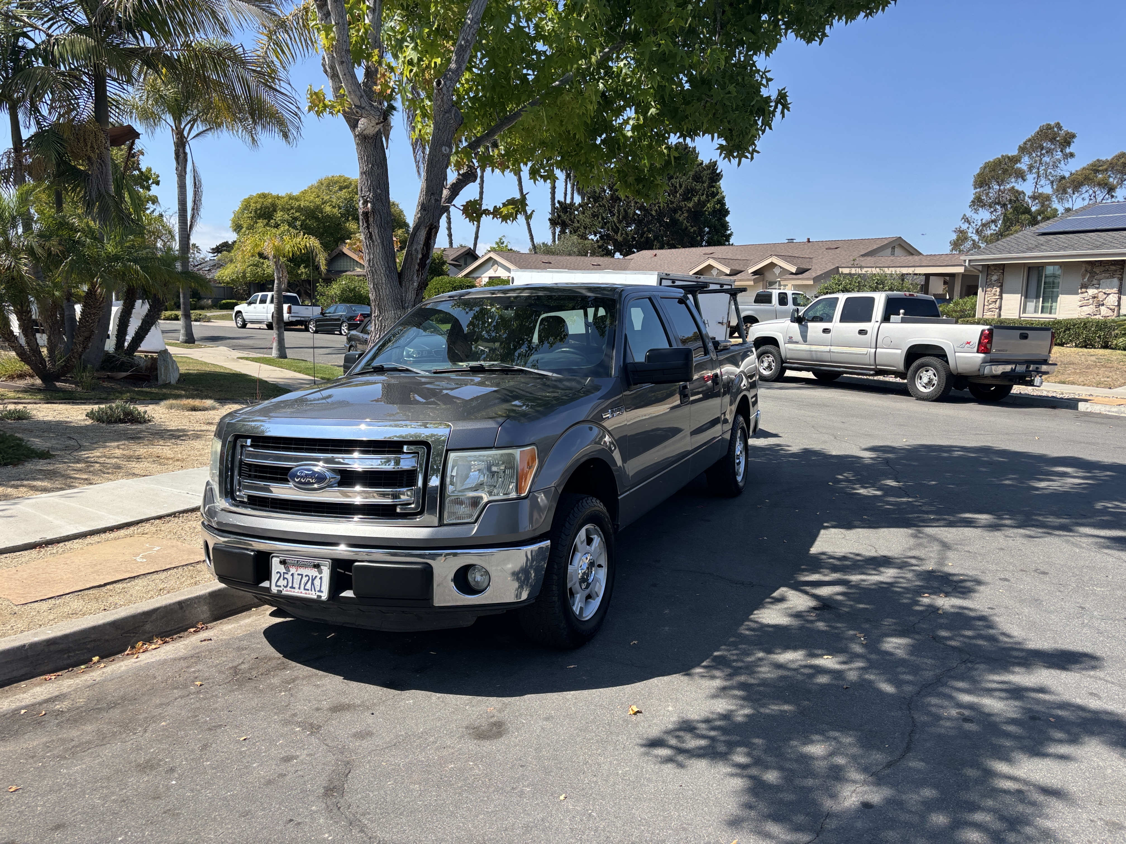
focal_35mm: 26
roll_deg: -0.9
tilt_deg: -4.6
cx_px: 563
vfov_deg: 53.1
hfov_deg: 67.3
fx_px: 846
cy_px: 422
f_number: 1.6
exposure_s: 1/2105
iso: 50
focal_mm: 5.96
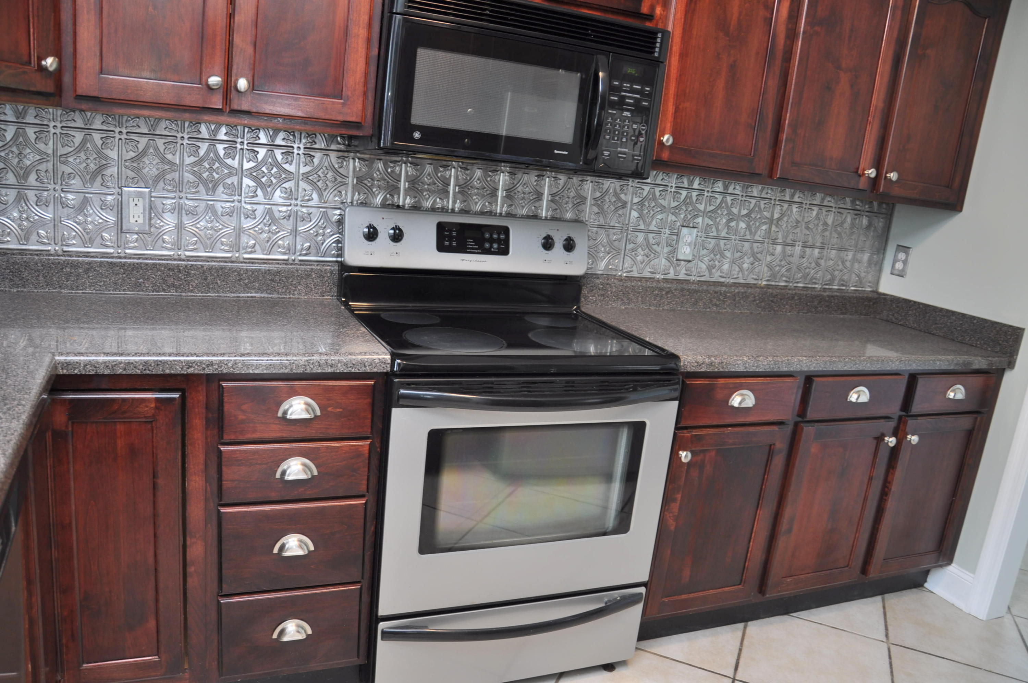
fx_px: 770
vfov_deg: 47.8
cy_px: 342
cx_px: 514
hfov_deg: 67.4
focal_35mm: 27
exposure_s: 1/10
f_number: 3.5
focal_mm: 18
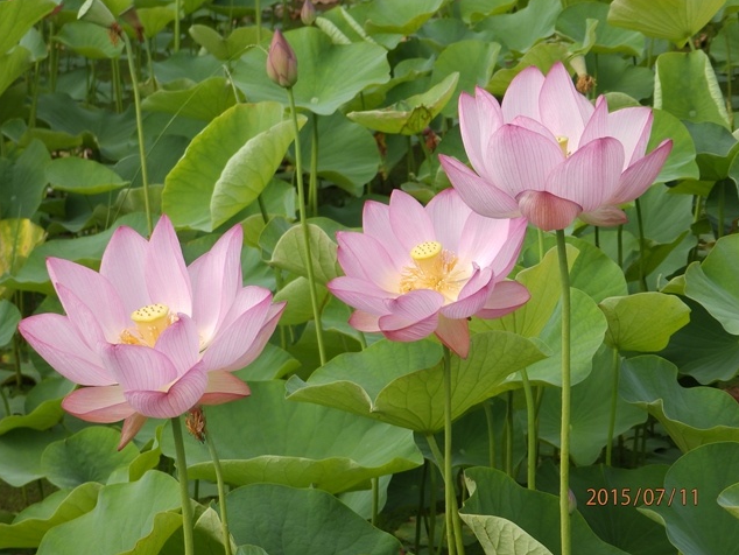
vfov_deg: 12.8
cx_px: 372
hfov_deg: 17.0
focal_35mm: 116
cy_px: 276
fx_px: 2477
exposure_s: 1/250
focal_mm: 20.6
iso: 80
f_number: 4.8
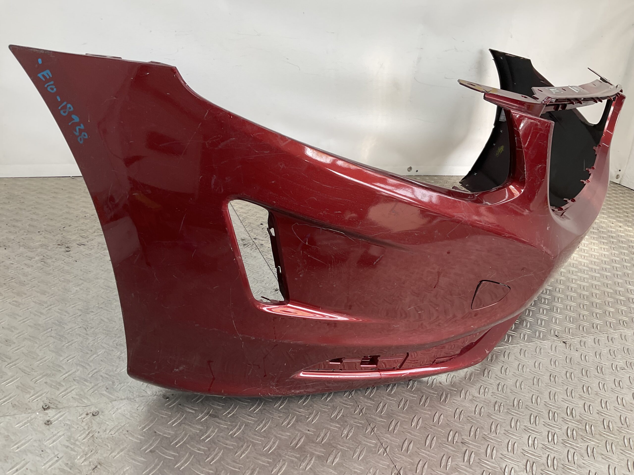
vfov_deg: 48.2
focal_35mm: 29
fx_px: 531
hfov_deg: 61.7
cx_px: 317
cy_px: 238
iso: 16
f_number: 1.8
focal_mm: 3
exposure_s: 1/146
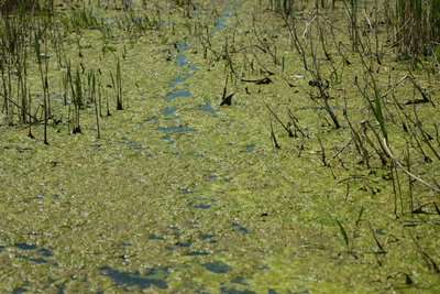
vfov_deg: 13.1
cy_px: 147
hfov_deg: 19.4
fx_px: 1284
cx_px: 220
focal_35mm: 105
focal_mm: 70
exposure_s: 1/500
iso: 100
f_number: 2.8
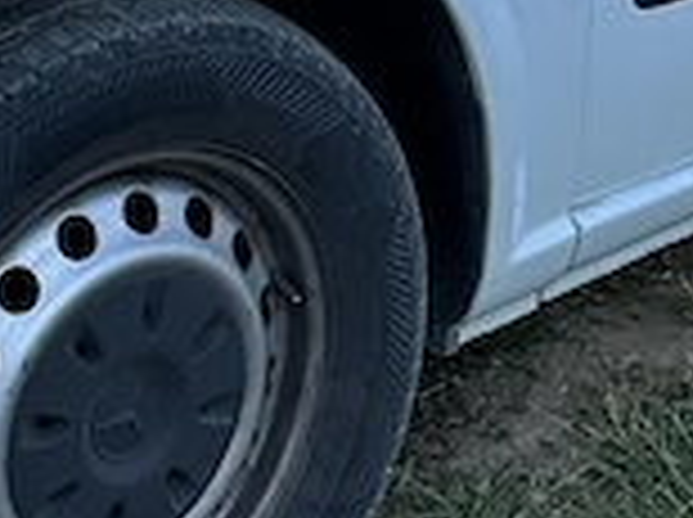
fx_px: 3378
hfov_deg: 11.7
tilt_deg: -14.5
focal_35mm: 169
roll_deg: -1.2
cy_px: -338
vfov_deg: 8.5
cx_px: 441
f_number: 1.6
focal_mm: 5.96
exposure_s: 1/1152
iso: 50
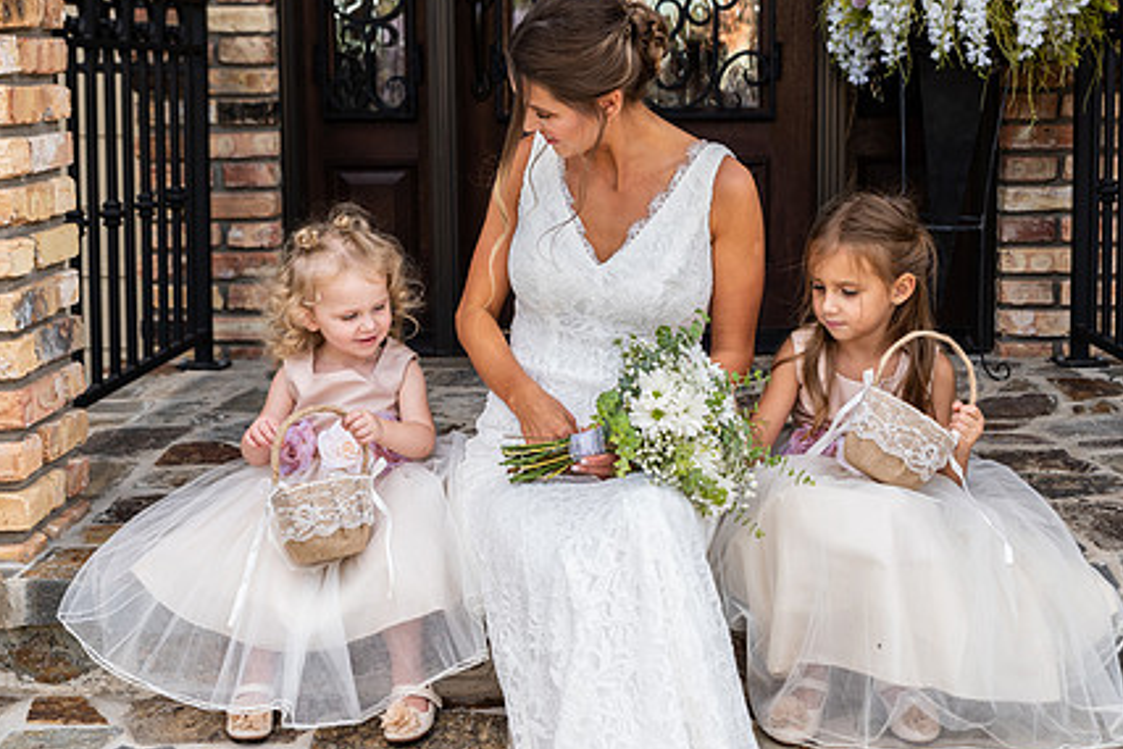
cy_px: 280
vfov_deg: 23.7
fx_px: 1779
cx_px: 581
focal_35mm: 57
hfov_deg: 35.0
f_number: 4.5
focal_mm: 42
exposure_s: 1/160
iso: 200
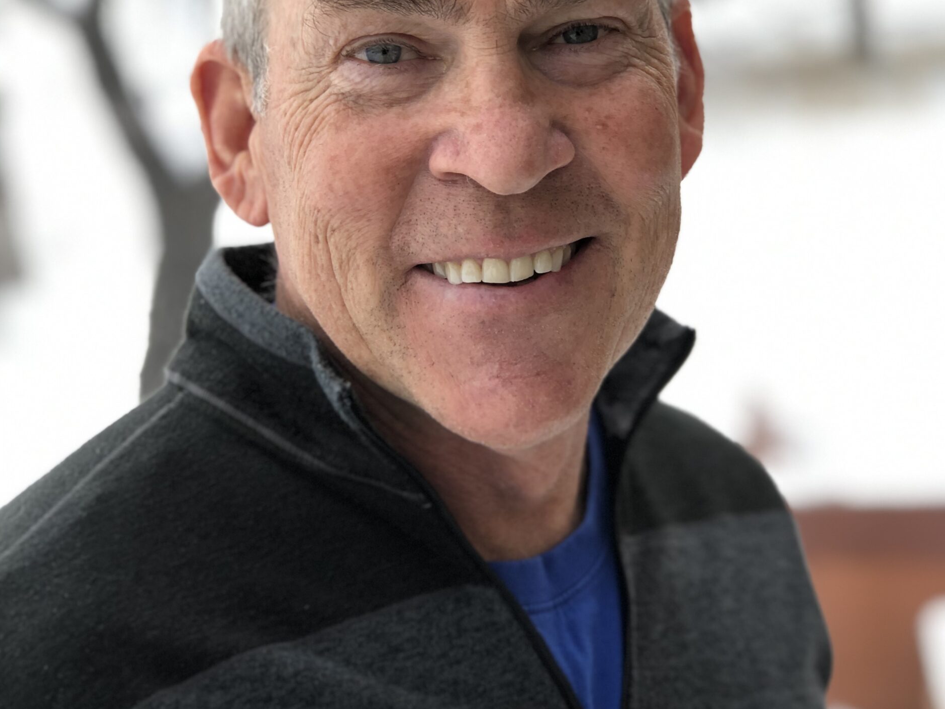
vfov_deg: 18.8
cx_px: 484
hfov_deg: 25.0
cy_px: 233
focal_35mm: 78
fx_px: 2129
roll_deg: +0.1
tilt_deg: -4.2
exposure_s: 1/60
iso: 25
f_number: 2.8
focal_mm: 6.6
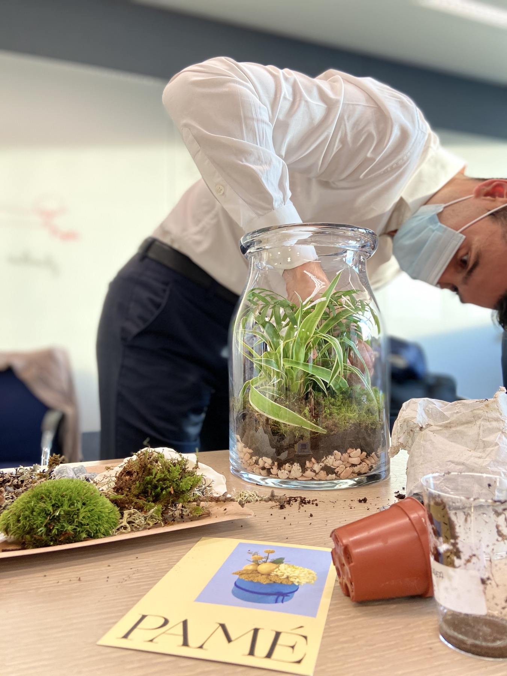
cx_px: 254
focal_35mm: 26
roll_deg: +0.4
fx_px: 508
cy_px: 338
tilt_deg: +2.0
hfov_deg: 53.1
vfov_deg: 67.3
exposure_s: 1/100
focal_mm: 4.25
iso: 100
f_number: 1.8
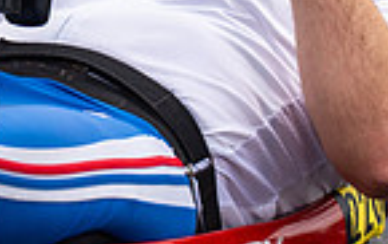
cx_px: 161
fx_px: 8628
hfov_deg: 2.6
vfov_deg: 1.6
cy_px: -31
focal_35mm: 815
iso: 160
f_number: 3.5
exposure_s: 1/1000
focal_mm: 200
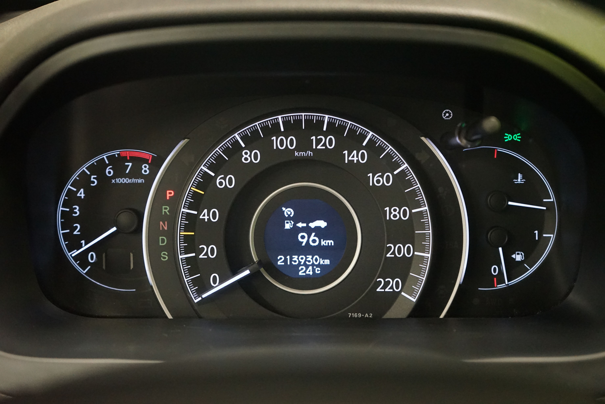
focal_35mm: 47
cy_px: 202
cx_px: 302
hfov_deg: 41.9
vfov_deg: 28.6
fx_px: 790
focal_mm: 47
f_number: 4.5
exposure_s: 1/30
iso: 6400
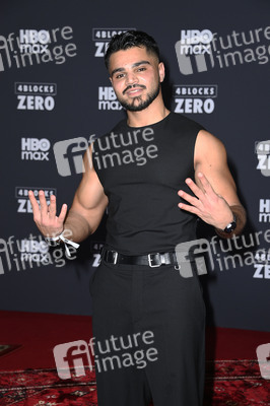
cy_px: 203
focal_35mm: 82
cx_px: 135
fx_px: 924
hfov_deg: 16.6
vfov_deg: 24.8
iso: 1000
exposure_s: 1/250
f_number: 5.6
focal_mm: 82
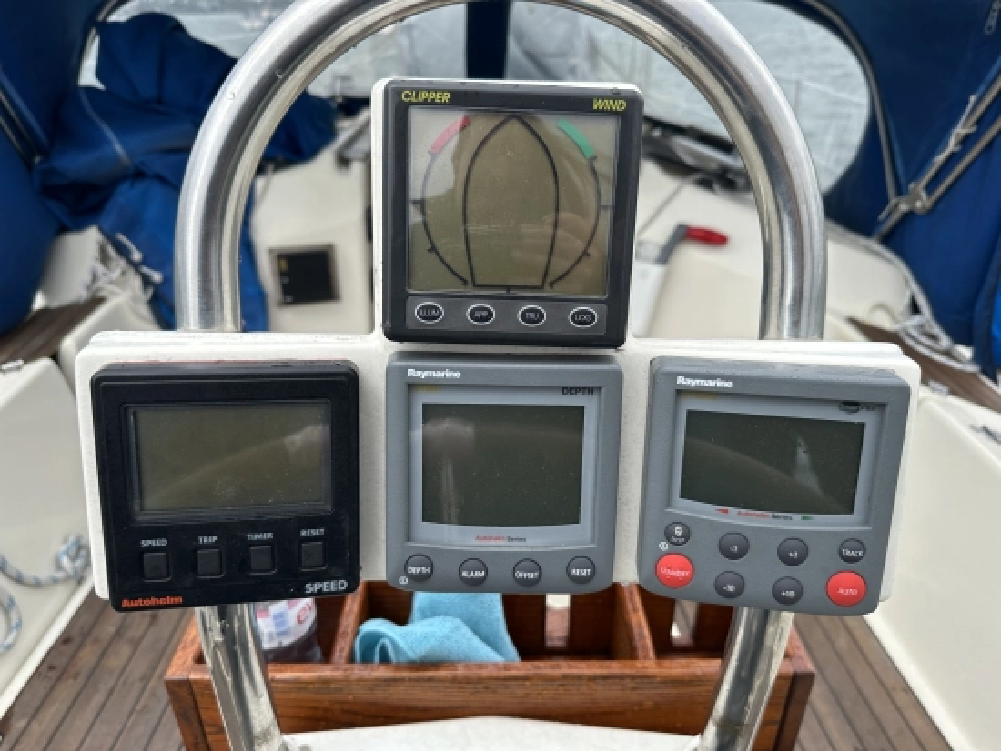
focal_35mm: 24
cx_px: 500
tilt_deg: -27.4
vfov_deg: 56.9
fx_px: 694
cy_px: 376
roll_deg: +1.4
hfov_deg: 71.6
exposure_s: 1/2410
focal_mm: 6.86
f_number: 1.78
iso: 80
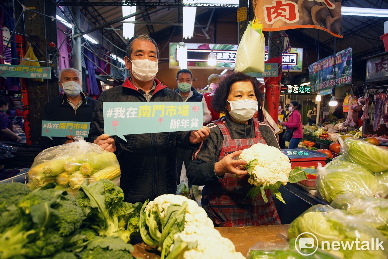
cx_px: 194
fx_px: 183
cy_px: 130
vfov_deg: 70.4
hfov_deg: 93.3
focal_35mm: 17
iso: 500
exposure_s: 1/60
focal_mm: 17
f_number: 4
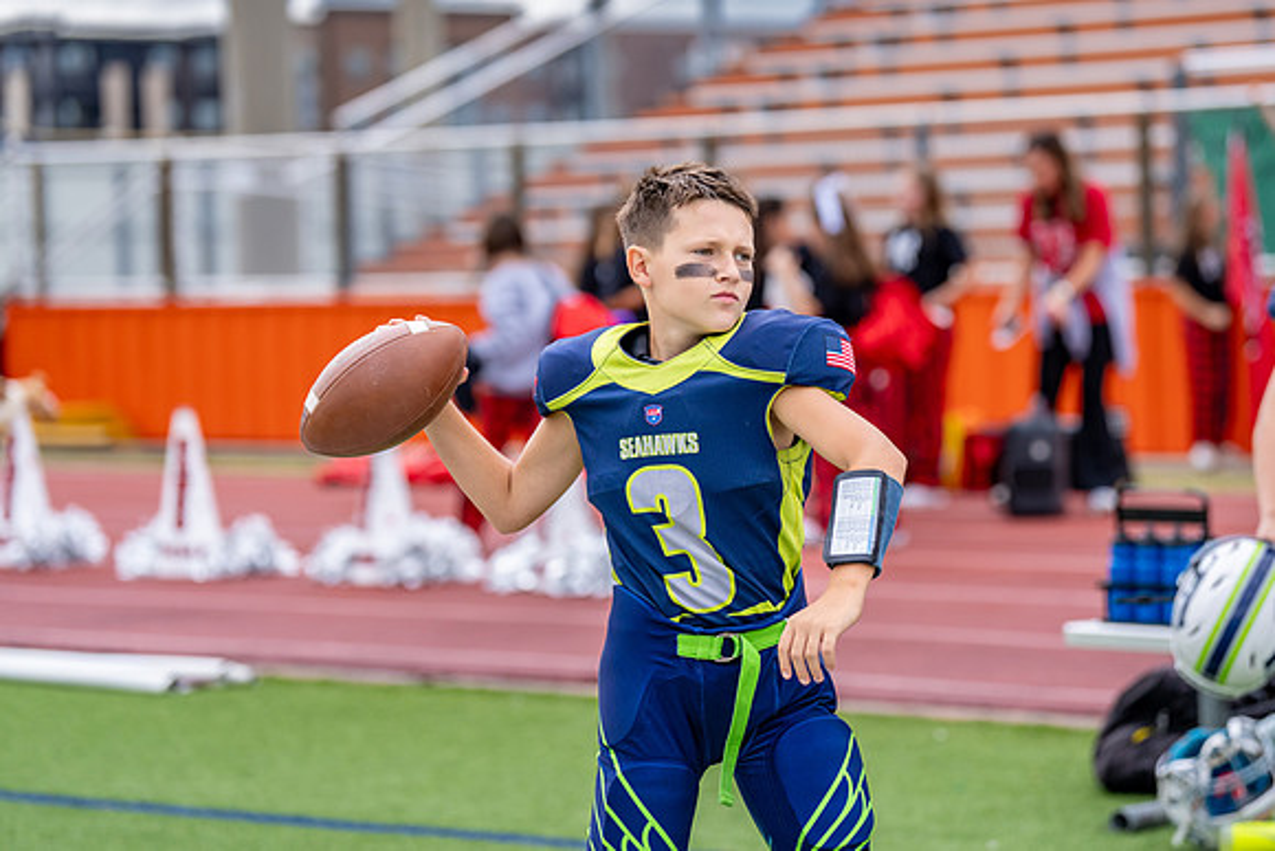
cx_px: 726
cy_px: 385
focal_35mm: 137
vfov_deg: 10.0
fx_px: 4862
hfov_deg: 14.9
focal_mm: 114
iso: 320
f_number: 2.8
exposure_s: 1/2500
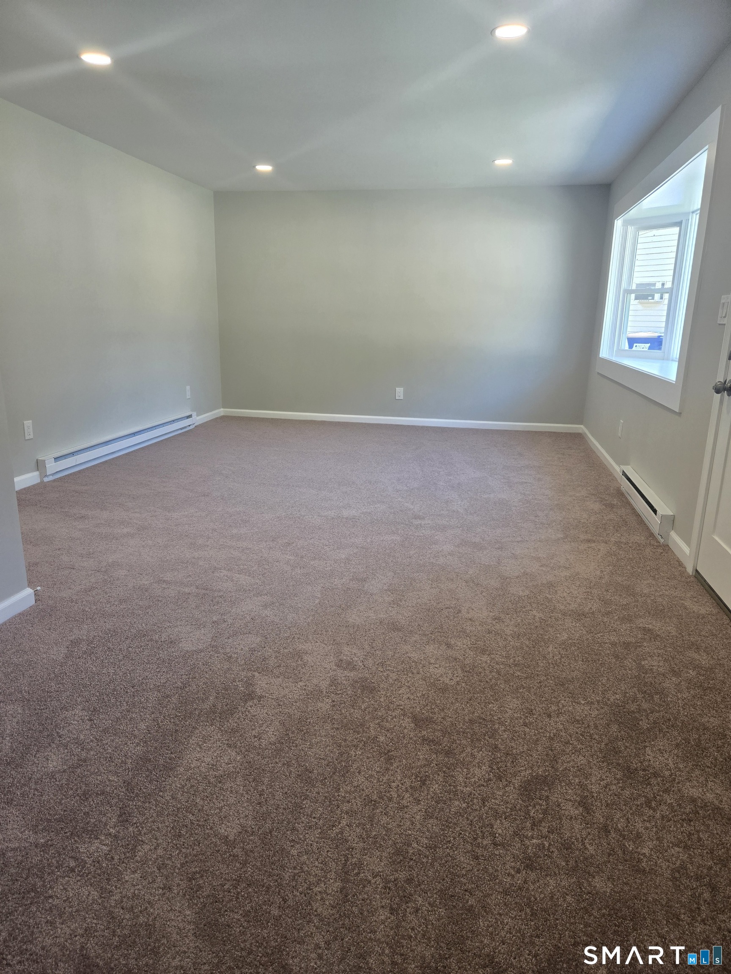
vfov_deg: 73.9
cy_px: 487
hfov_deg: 58.9
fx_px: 648
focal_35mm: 23
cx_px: 366
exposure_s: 1/180
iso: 100
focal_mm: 5.4
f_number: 1.8
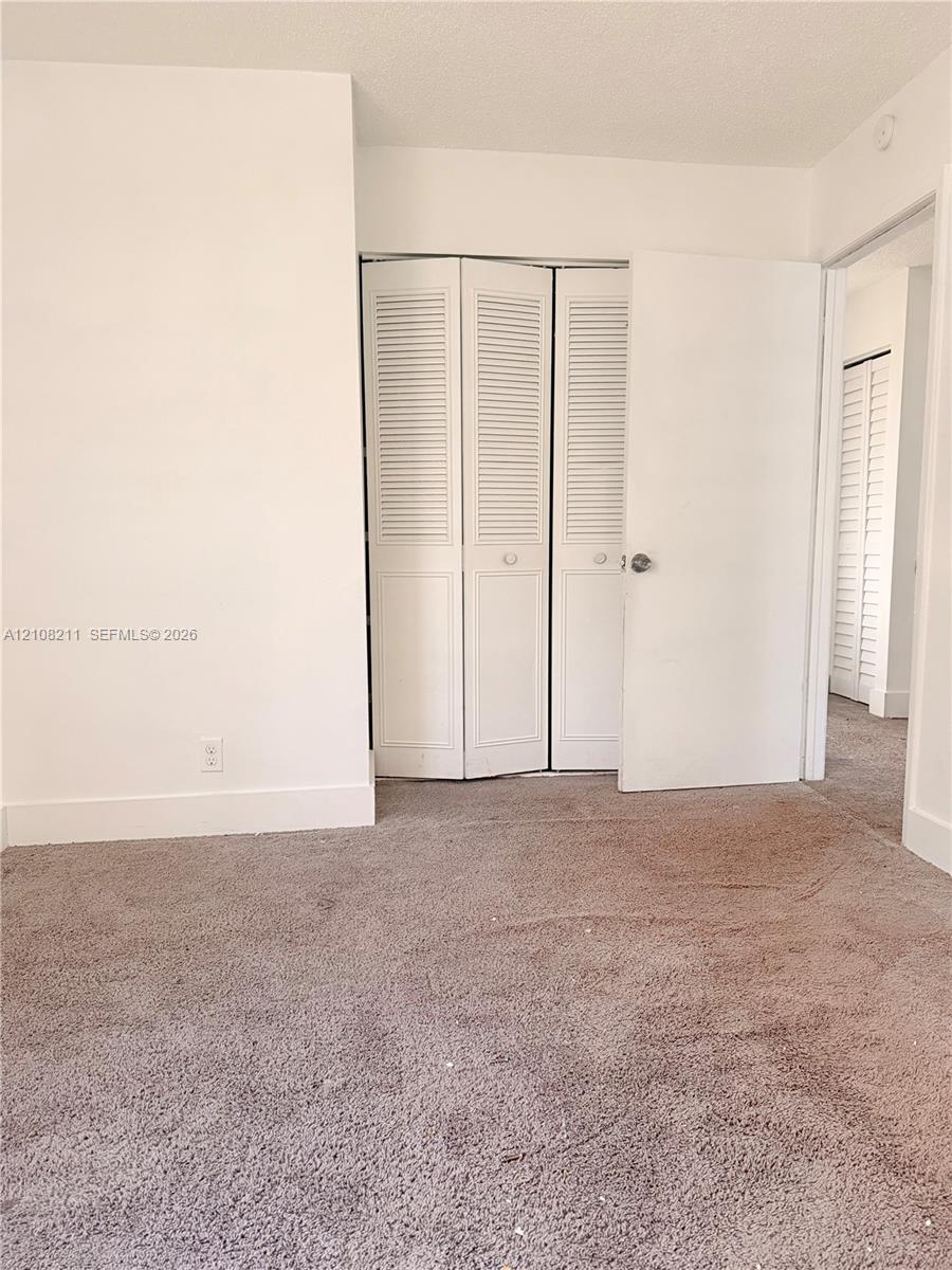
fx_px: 880
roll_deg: +0.2
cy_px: 635
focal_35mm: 24
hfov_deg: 56.8
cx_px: 476
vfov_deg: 71.6
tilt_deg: -5.5
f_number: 1.78
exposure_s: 1/60
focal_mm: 6.76
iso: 320
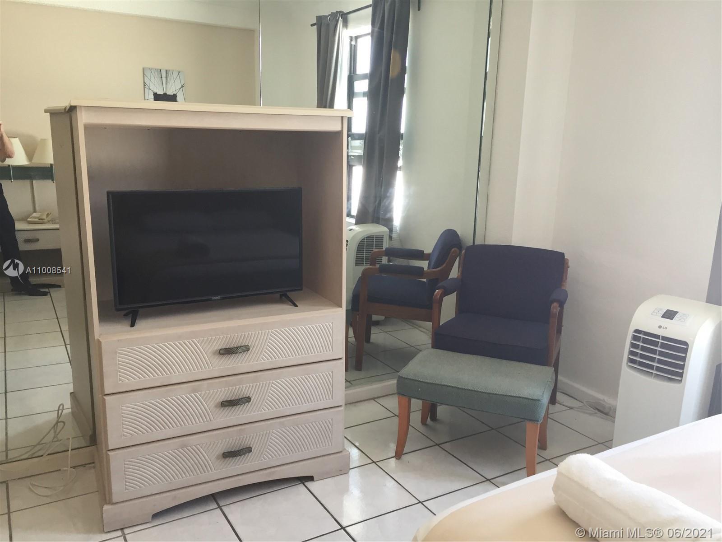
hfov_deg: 61.7
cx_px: 361
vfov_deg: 48.2
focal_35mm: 29
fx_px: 605
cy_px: 271
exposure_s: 1/30
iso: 64
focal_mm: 4.15
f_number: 2.2
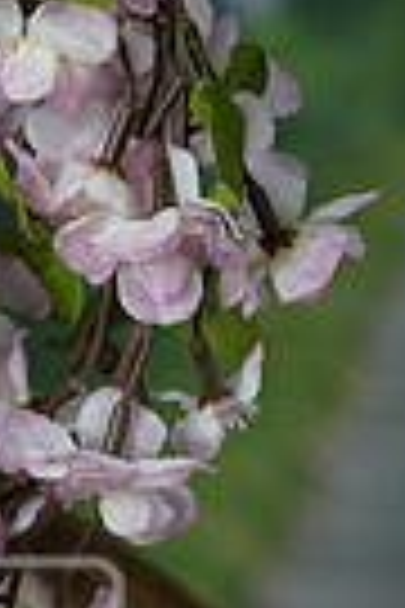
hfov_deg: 6.2
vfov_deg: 9.6
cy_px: 477
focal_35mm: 215
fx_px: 3628
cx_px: -452
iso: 160
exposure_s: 1/160
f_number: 2
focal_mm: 50
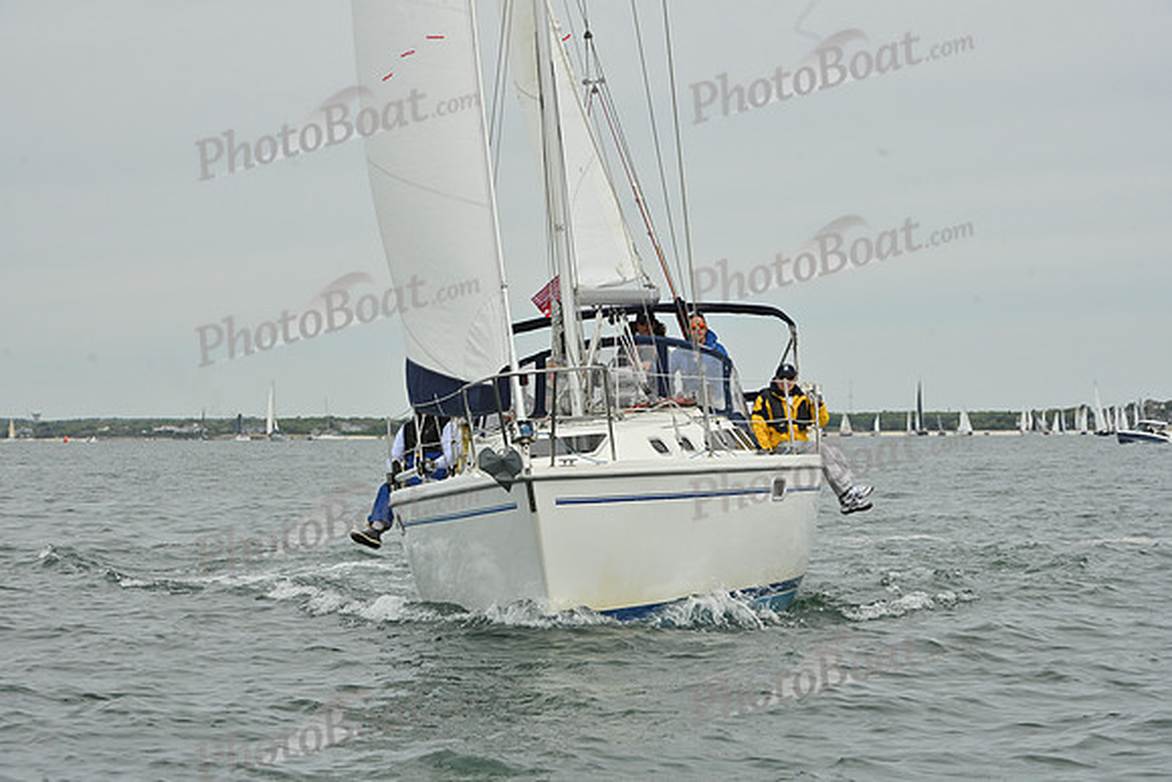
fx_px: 3777
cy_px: 391
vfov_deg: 11.8
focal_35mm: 116
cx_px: 586
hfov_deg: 17.6
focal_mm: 116
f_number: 11
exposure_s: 1/800
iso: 320
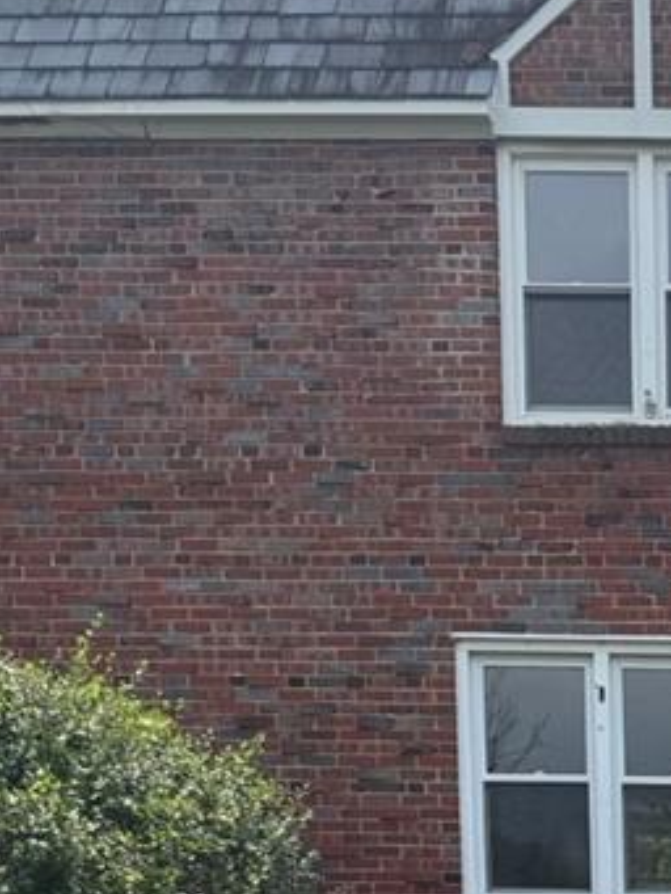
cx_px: 920
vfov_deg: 23.7
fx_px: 1860
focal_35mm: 72
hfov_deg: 18.7
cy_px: 1175
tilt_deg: -6.4
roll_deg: +0.5
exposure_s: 1/4608
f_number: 1.78
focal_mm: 6.76
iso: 80
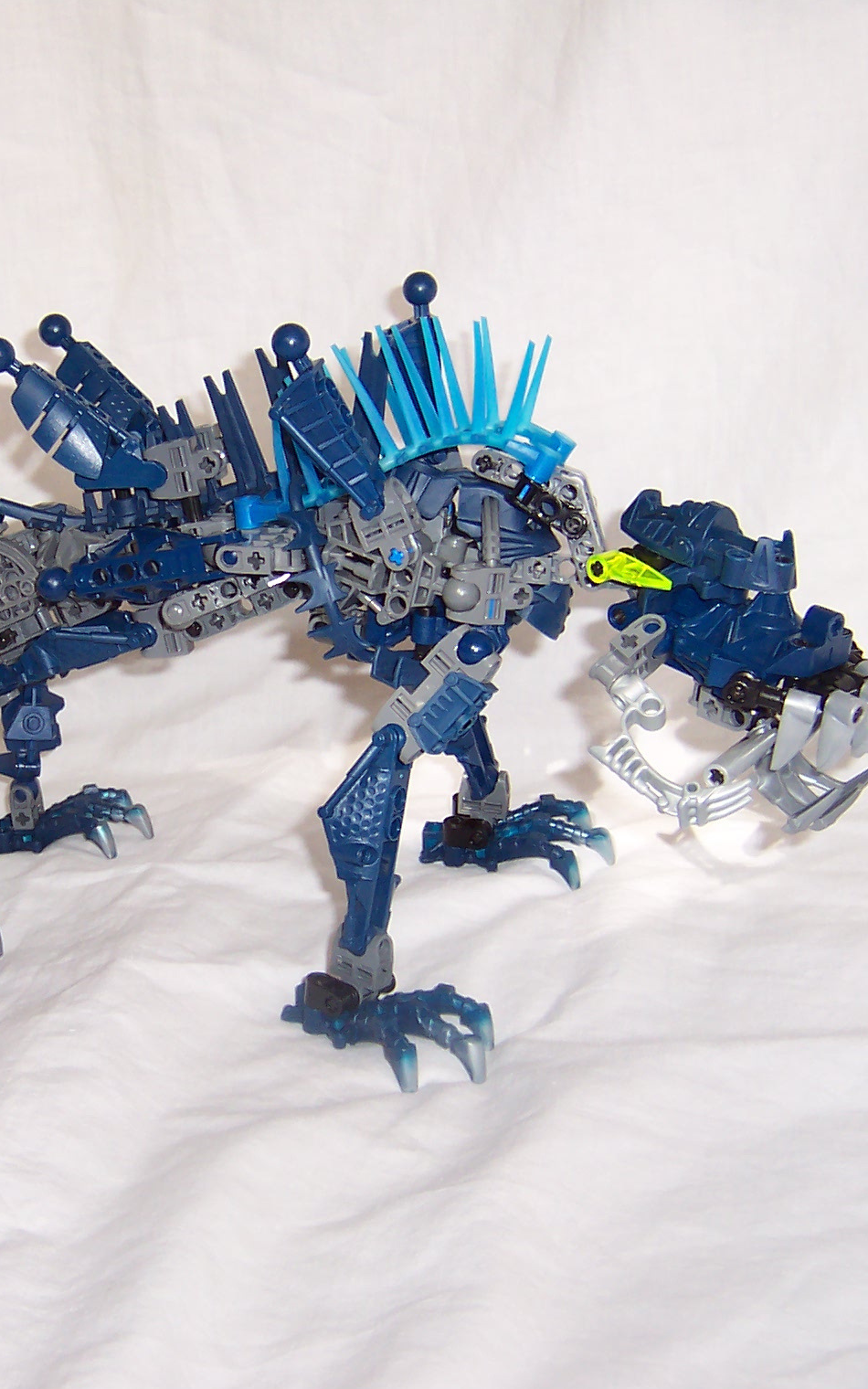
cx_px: 174
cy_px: 694
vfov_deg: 39.6
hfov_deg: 24.9
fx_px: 1930
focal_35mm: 51
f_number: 2.8
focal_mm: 5.6
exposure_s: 1/60
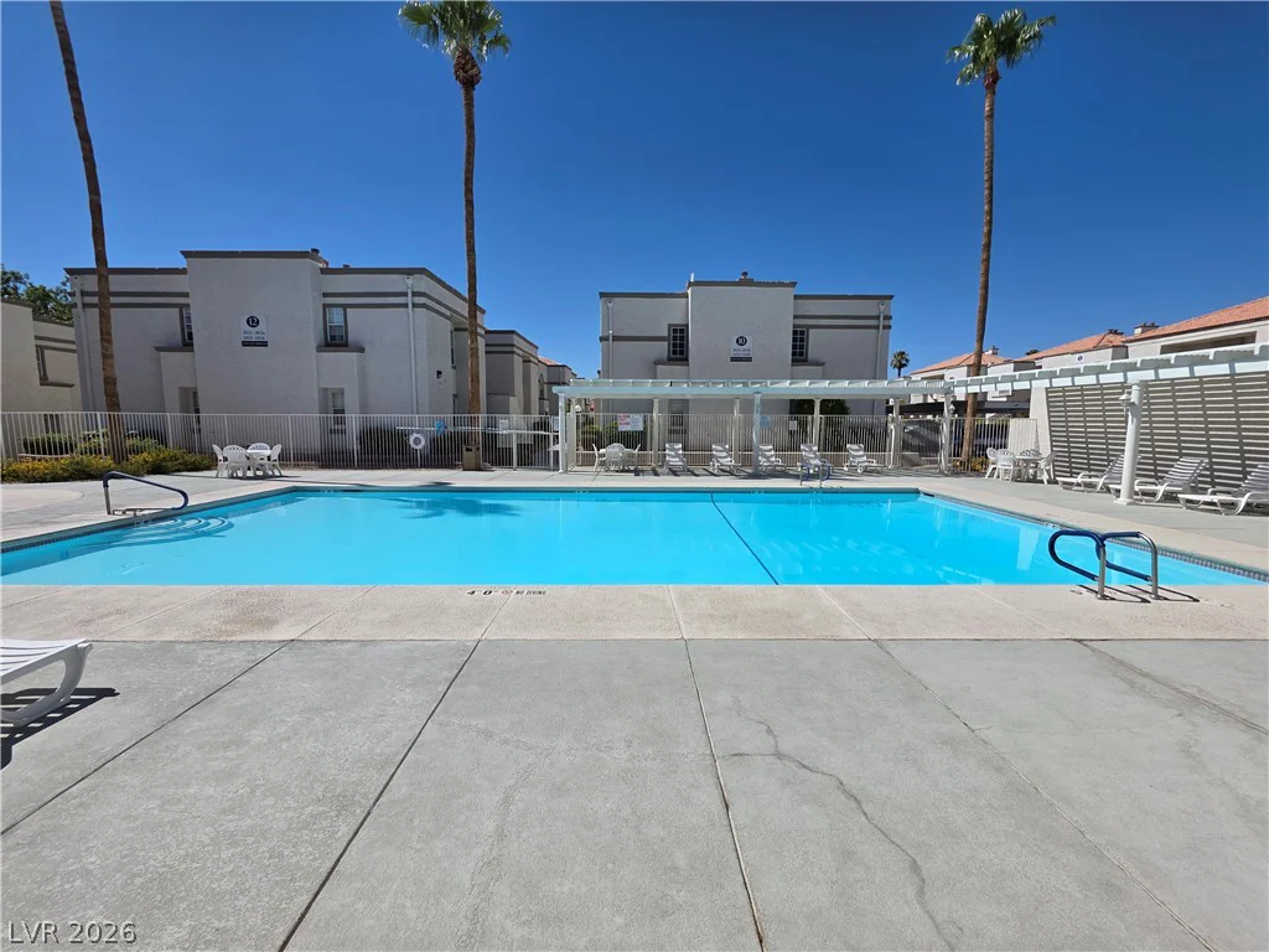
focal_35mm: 13
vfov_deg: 89.9
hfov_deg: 106.2
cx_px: 634
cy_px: 476
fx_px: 477
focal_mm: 2.2
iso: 40
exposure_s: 1/4865
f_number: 1.9
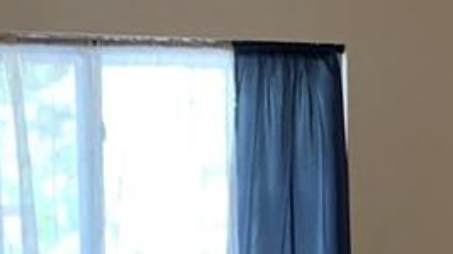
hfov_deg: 12.2
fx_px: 2041
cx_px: 633
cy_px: 325
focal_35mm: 170
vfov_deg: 7.1
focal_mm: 4.2
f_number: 1.8
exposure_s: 1/40
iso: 250
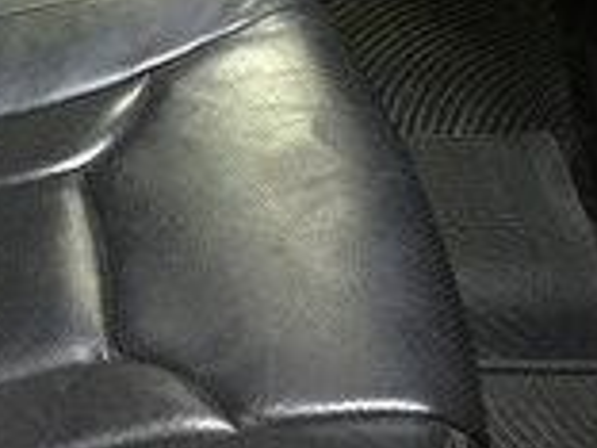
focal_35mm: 92
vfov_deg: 15.3
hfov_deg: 21.1
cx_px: 134
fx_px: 1587
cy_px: -126
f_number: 2.2
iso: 400
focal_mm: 4.15
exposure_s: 1/4
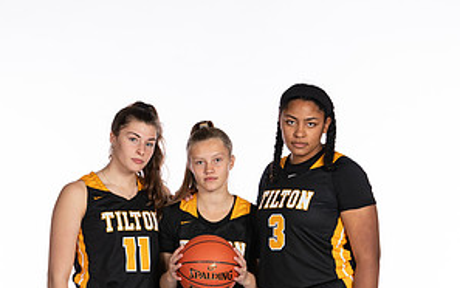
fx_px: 2383
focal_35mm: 190
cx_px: 231
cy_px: 296
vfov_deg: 6.9
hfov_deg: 11.0
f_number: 5.6
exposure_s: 1/100
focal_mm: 82
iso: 100
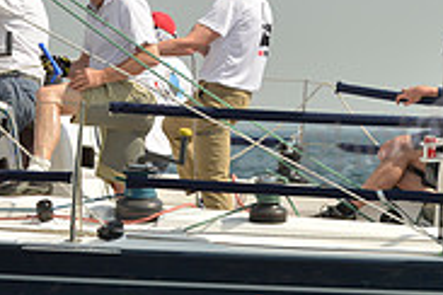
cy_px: 279
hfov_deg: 6.6
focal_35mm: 311
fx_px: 3827
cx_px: 172
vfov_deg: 4.4
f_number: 5.6
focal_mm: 98
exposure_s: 1/1250
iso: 200
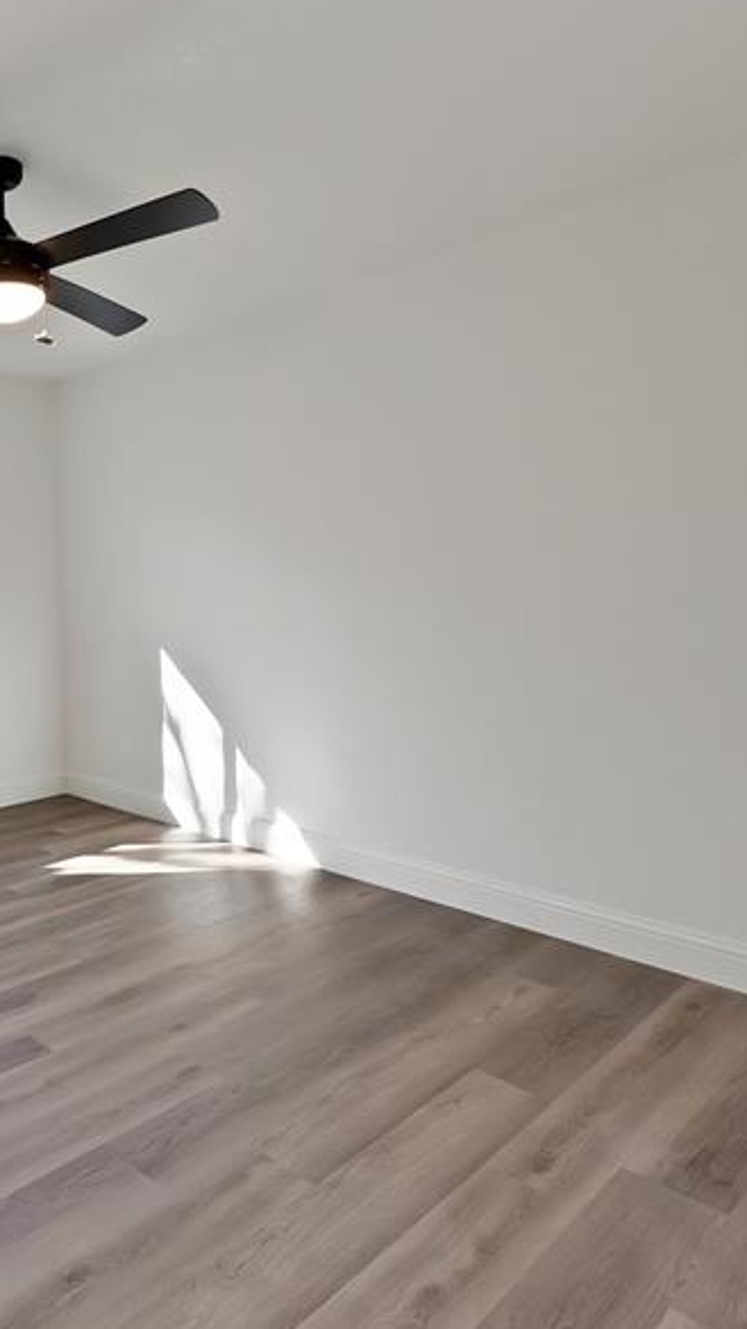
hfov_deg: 46.2
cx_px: 68
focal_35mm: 22
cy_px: 602
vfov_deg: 81.0
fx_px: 775
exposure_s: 1/8
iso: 640
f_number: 10
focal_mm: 12
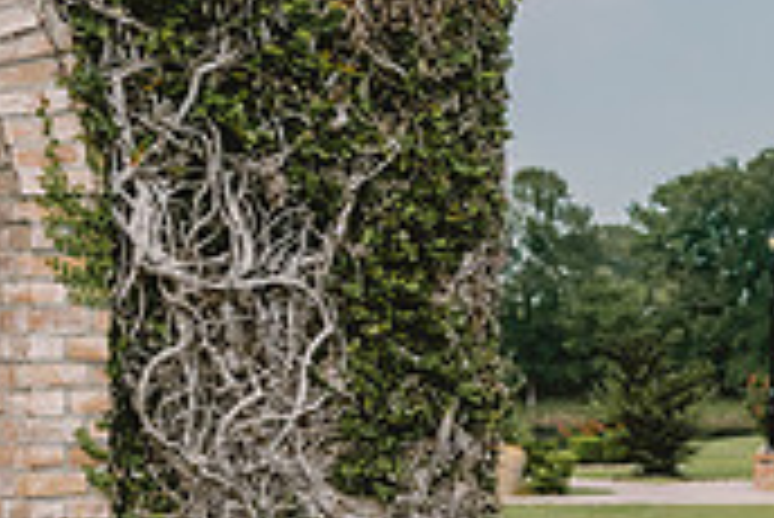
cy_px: 426
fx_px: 2109
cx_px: 1179
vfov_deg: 13.9
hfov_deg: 18.3
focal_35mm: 98
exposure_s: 1/6400
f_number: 4
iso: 400
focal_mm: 29
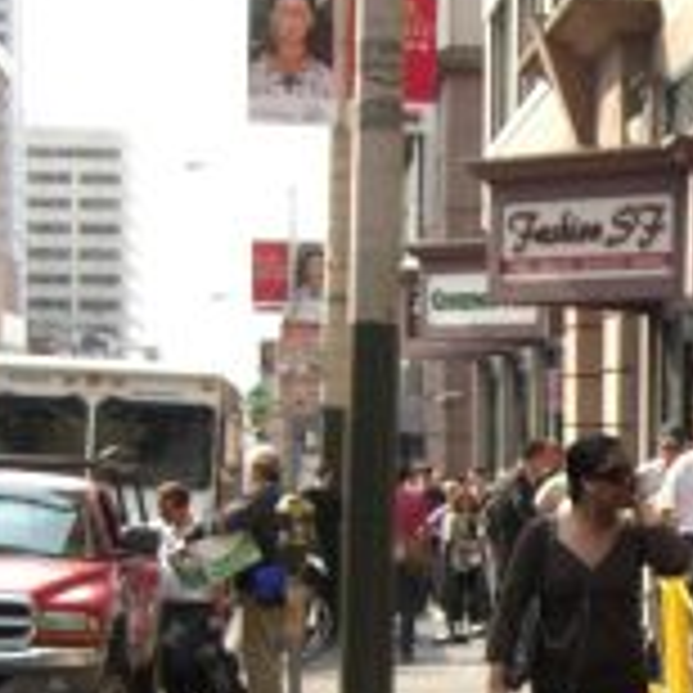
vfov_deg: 15.8
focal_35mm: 109
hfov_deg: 15.2
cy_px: 628
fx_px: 2469
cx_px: 922
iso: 80
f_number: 2.8
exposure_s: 1/320
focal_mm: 7.9
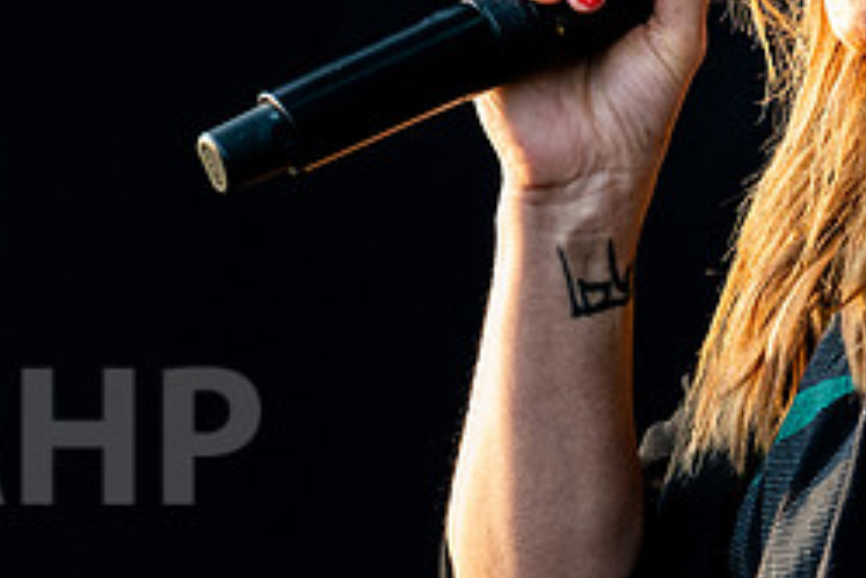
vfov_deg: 2.4
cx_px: 948
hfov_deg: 3.7
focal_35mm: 563
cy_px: 17
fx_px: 13542
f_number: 5.6
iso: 4500
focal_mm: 200
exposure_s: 1/640
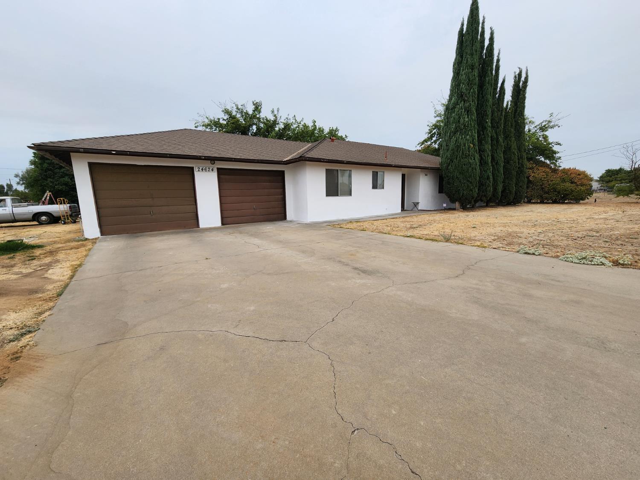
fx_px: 240
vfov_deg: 89.9
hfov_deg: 106.2
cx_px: 320
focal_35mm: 13
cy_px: 240
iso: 50
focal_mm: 2.2
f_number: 2.2
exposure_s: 1/1336
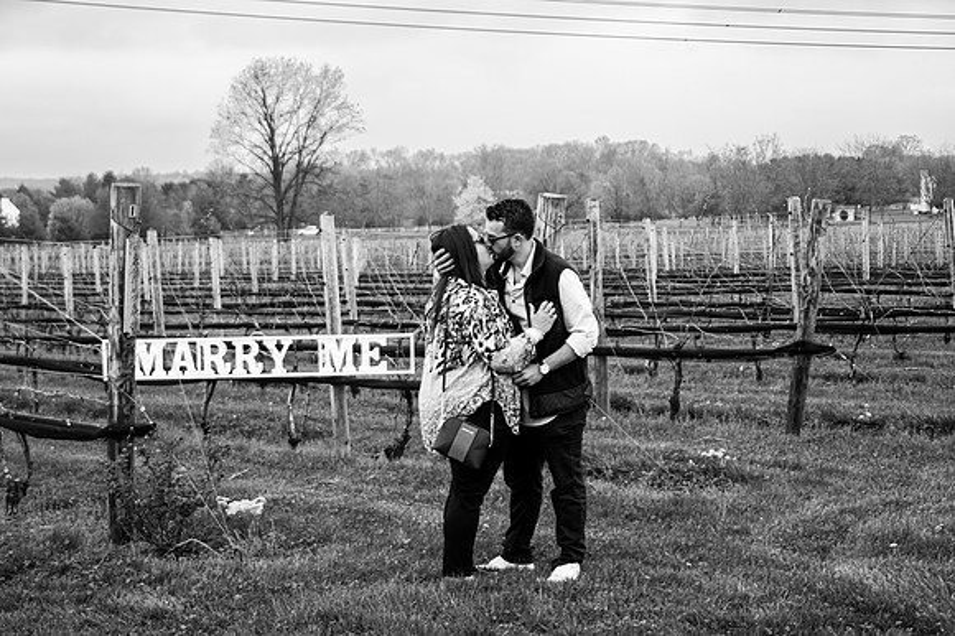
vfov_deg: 23.3
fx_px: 1544
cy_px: 319
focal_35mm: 58
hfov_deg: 34.4
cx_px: 478
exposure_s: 1/125
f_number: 4
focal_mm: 56
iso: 64
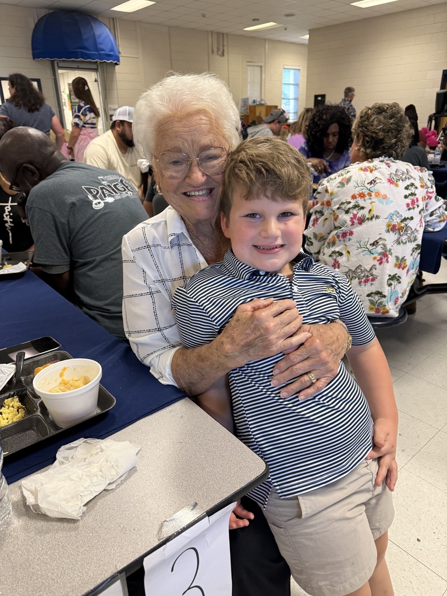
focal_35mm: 24
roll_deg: +1.5
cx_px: 224
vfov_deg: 71.6
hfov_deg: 56.8
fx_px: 413
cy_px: 298
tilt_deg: -22.0
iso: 250
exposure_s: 1/60
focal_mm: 6.76
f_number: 1.78
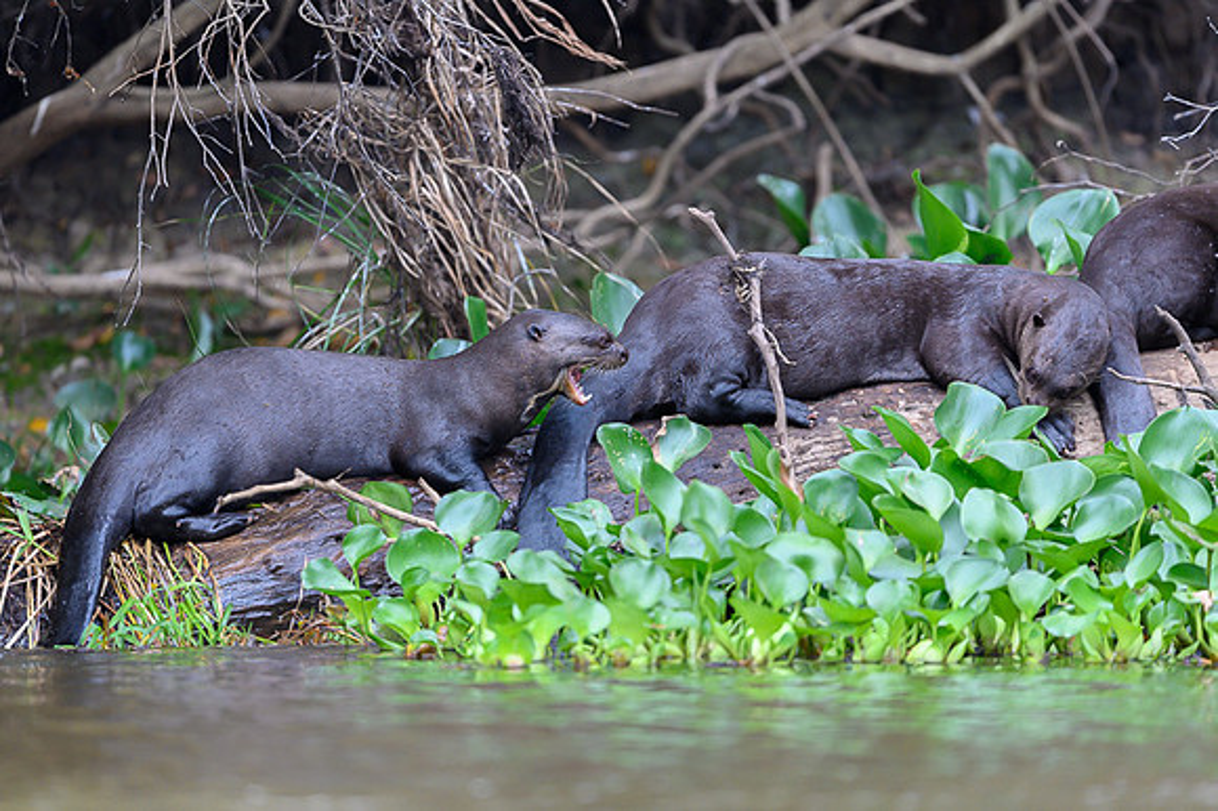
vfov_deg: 2.6
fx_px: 17934
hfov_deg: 3.9
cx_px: 592
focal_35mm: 530
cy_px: 428
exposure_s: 1/1000
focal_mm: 500
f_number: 4
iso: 2000
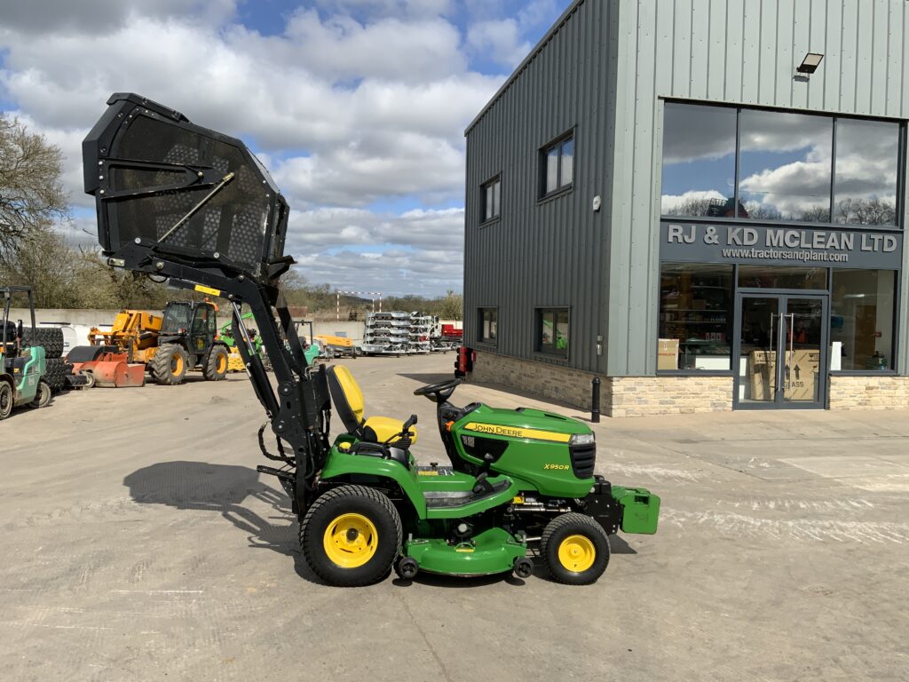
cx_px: 454
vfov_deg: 48.2
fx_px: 762
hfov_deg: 61.7
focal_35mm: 29
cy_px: 341
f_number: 1.8
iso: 20
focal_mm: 3
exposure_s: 1/2801
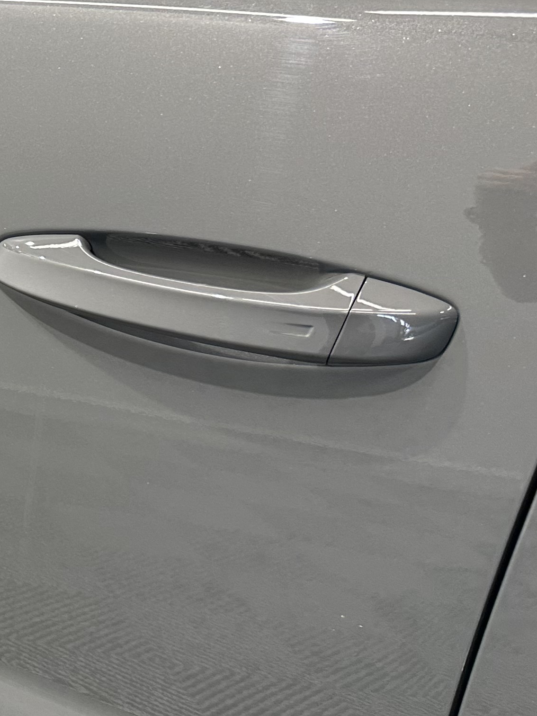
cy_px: 252
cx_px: -280
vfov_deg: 30.1
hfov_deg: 19.7
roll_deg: +0.7
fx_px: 1324
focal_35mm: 64
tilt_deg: -21.6
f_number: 1.78
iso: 160
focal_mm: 6.86
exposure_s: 1/100
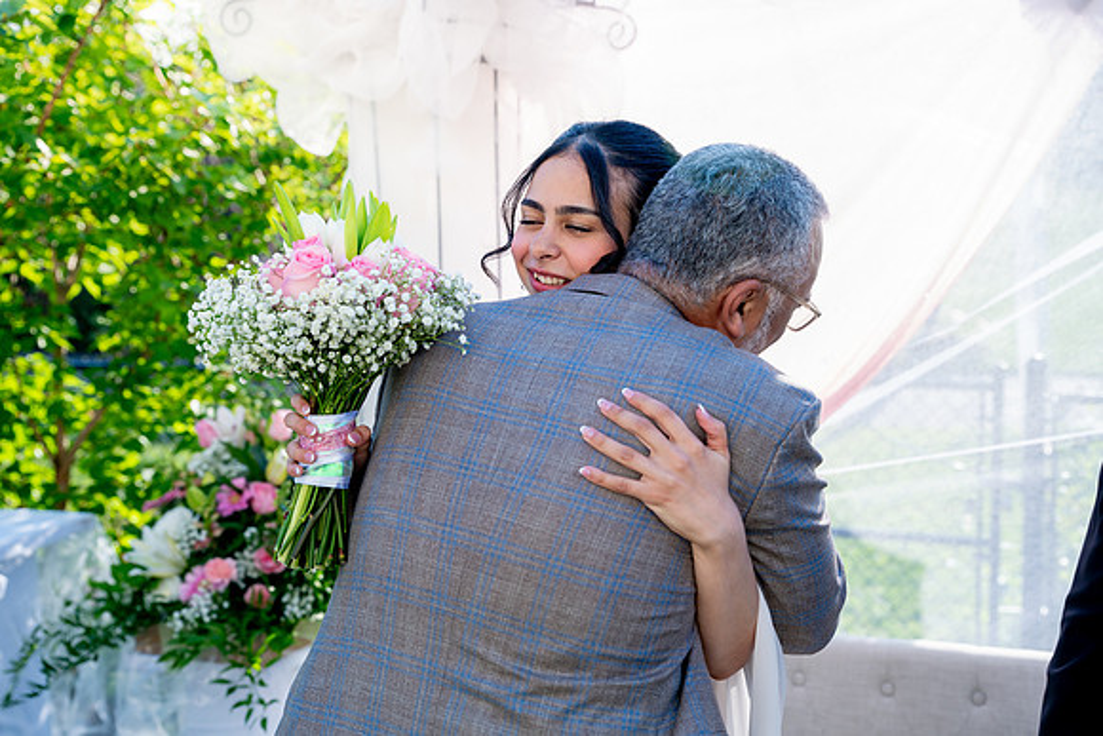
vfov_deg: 31.2
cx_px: 552
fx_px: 1318
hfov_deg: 45.4
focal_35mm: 43
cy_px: 368
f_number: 3.5
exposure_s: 1/500
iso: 200
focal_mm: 43
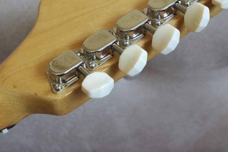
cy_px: 32
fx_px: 556
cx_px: 113
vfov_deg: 15.5
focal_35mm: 88
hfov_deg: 23.2
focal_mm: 35
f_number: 7.1
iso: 800
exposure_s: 1/30
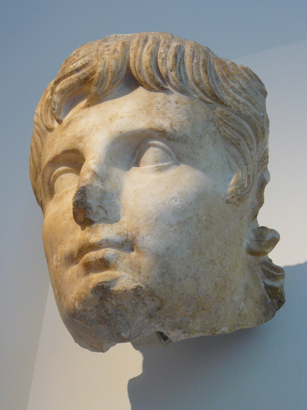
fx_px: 1100
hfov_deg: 15.9
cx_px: 154
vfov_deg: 21.1
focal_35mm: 93
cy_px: 205
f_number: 3.2
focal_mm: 15.5
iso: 200
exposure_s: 1/20
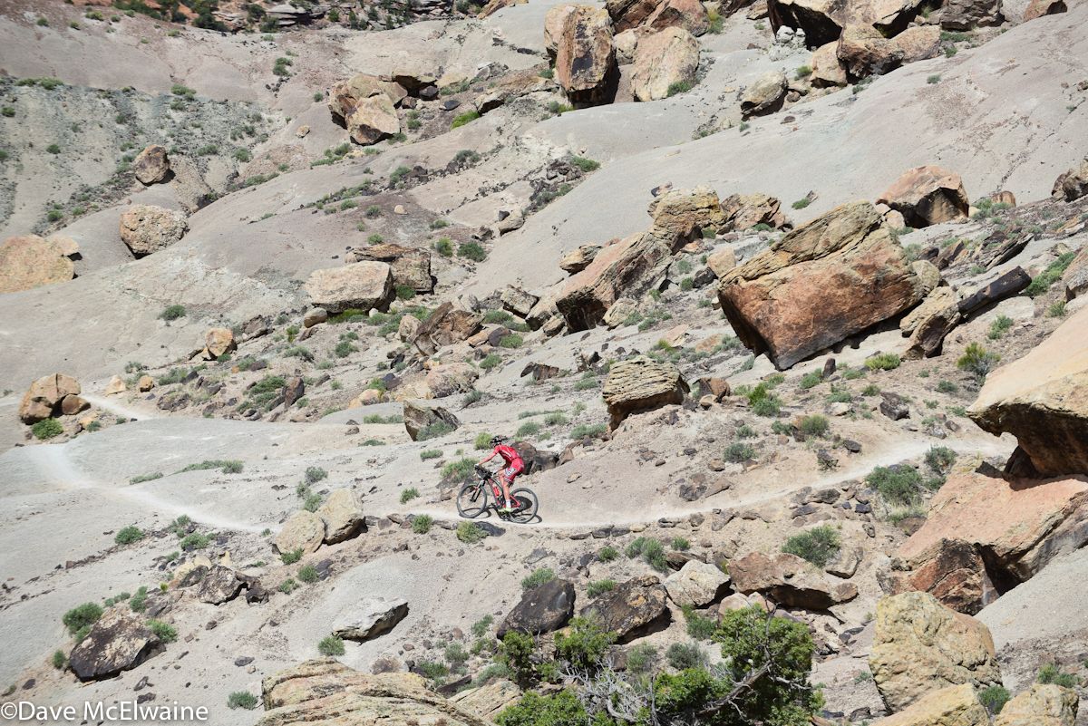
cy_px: 363
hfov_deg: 14.6
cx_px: 544
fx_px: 4232
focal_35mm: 140
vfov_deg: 9.8
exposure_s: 1/1000
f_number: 3.2
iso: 100
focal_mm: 140
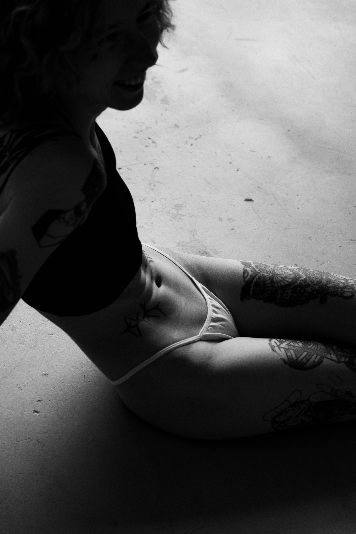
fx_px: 1038
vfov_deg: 28.8
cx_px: 178
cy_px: 267
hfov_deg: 19.5
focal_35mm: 70
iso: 320
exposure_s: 1/240
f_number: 4
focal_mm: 46.6
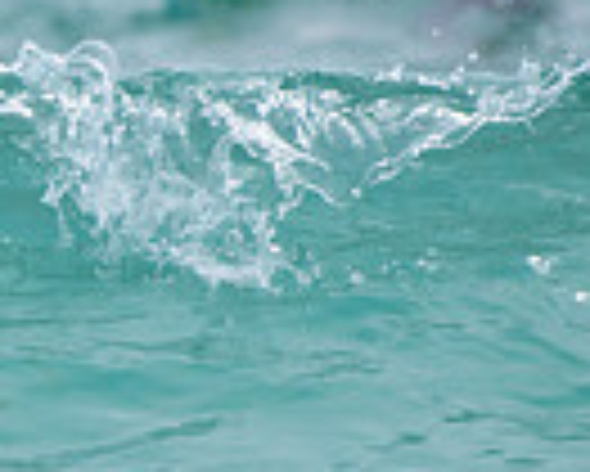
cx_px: -898
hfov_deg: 0.8
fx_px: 44561
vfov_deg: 0.6
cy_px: 401
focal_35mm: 2550
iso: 220
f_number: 5.6
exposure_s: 1/2000
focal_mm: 500
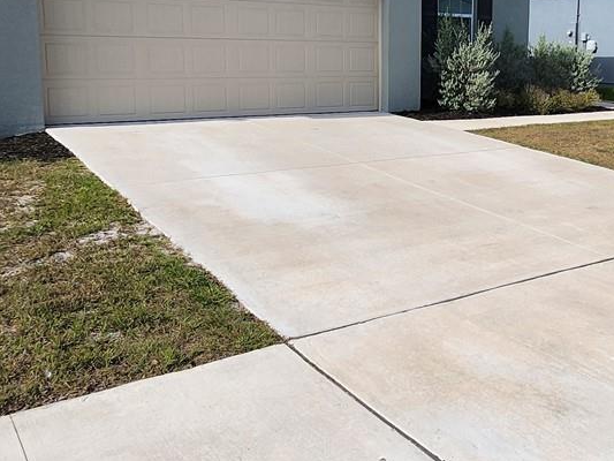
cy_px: 143
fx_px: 692
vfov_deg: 36.3
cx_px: 441
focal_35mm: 39
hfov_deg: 46.5
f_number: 2.2
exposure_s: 1/2038
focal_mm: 1.74
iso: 32
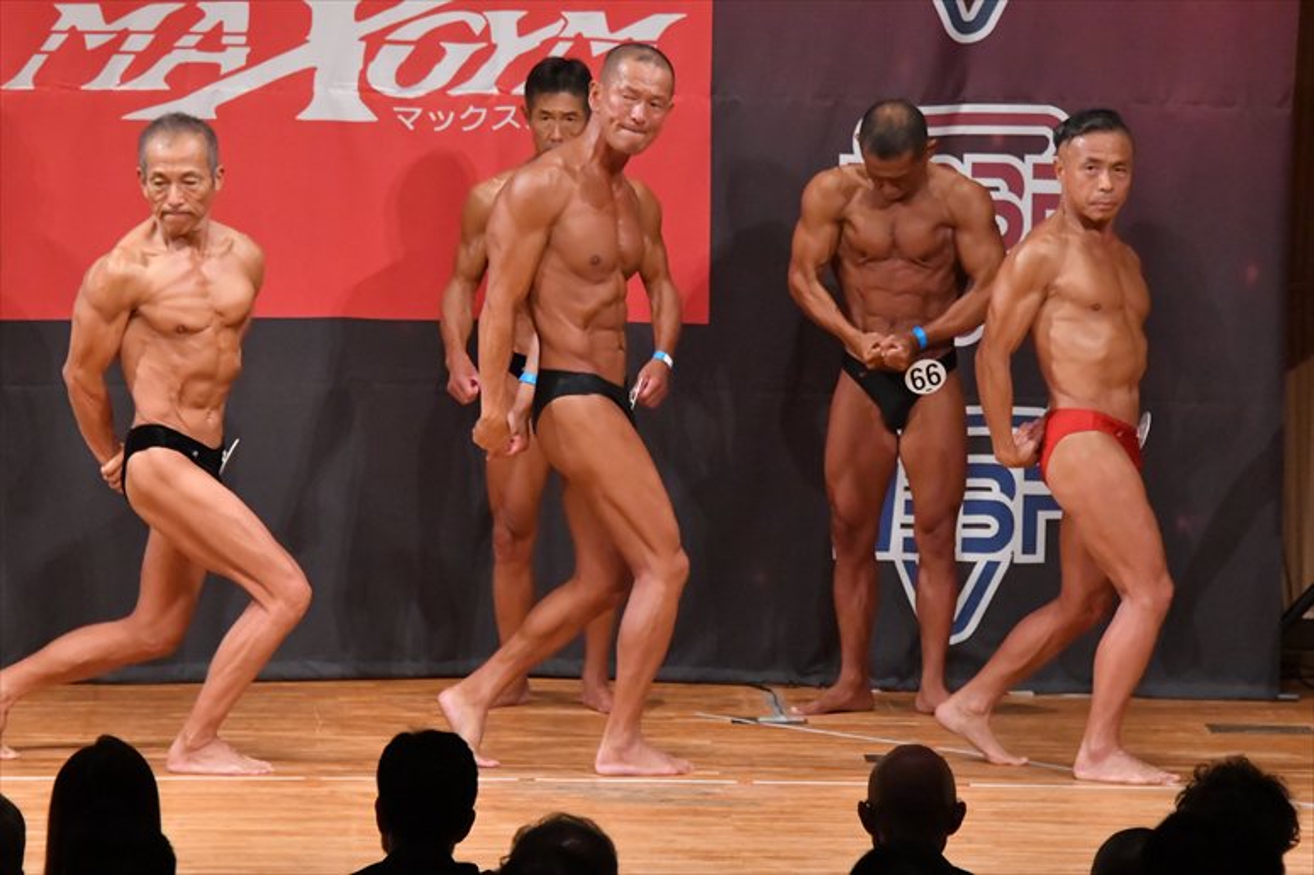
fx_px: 9850
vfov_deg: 5.1
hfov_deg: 7.6
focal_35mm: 270
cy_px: 438
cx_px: 657
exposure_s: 1/400
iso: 10000
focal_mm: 180
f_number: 5.6
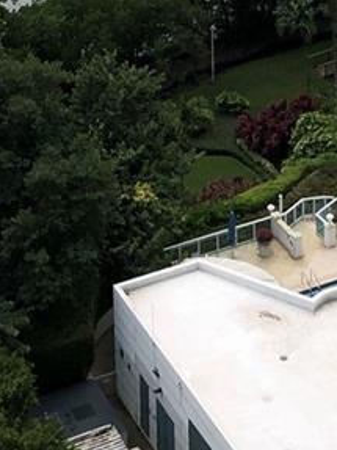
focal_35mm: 117
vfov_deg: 14.4
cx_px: 277
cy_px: -416
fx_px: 1520
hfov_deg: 12.6
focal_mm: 4
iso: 25
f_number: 1.8
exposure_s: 1/2433
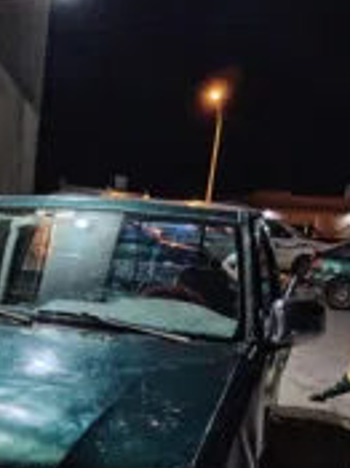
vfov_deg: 33.9
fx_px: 742
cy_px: 377
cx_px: -13
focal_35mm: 55
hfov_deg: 25.0
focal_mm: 5.25
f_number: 1.75
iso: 1622
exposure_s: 1/20
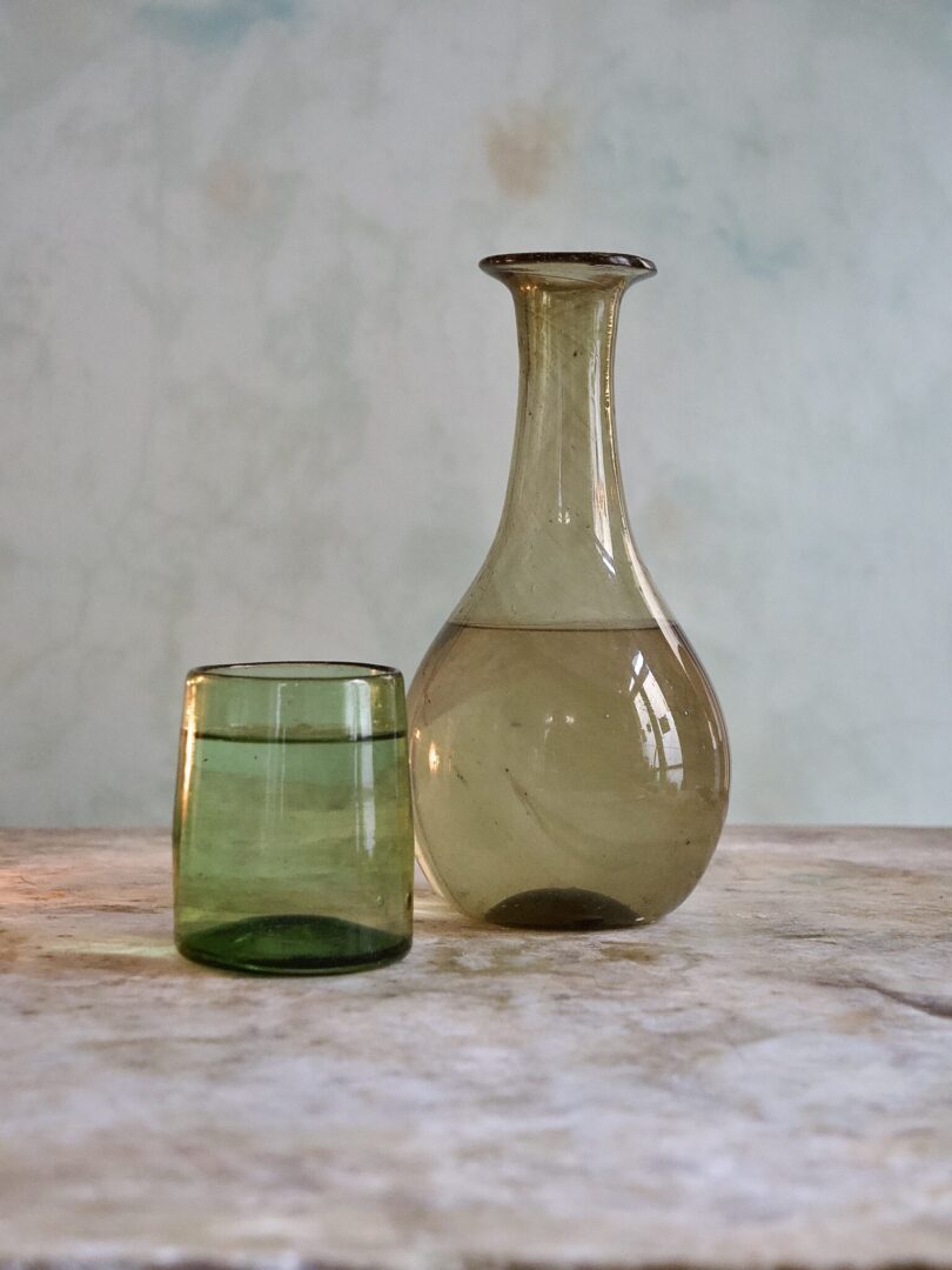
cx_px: 476
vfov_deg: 31.2
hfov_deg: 23.7
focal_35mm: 62
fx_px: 2273
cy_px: 635
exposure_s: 1/60
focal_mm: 31
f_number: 3.7
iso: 3200
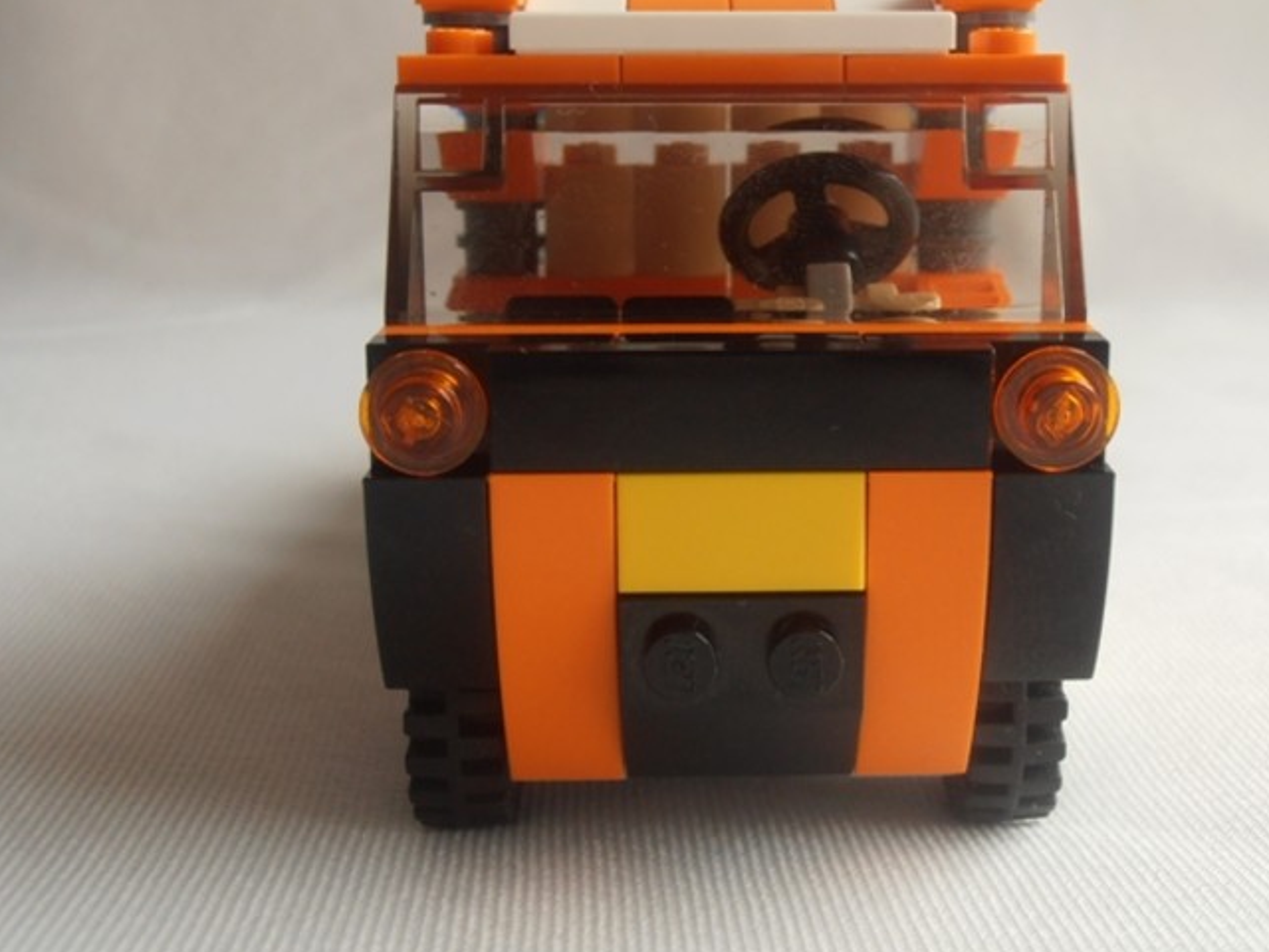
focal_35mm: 52
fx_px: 1906
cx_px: 748
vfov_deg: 27.9
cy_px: 364
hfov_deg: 36.7
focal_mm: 6.61
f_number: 3.9
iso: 80
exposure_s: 1/40
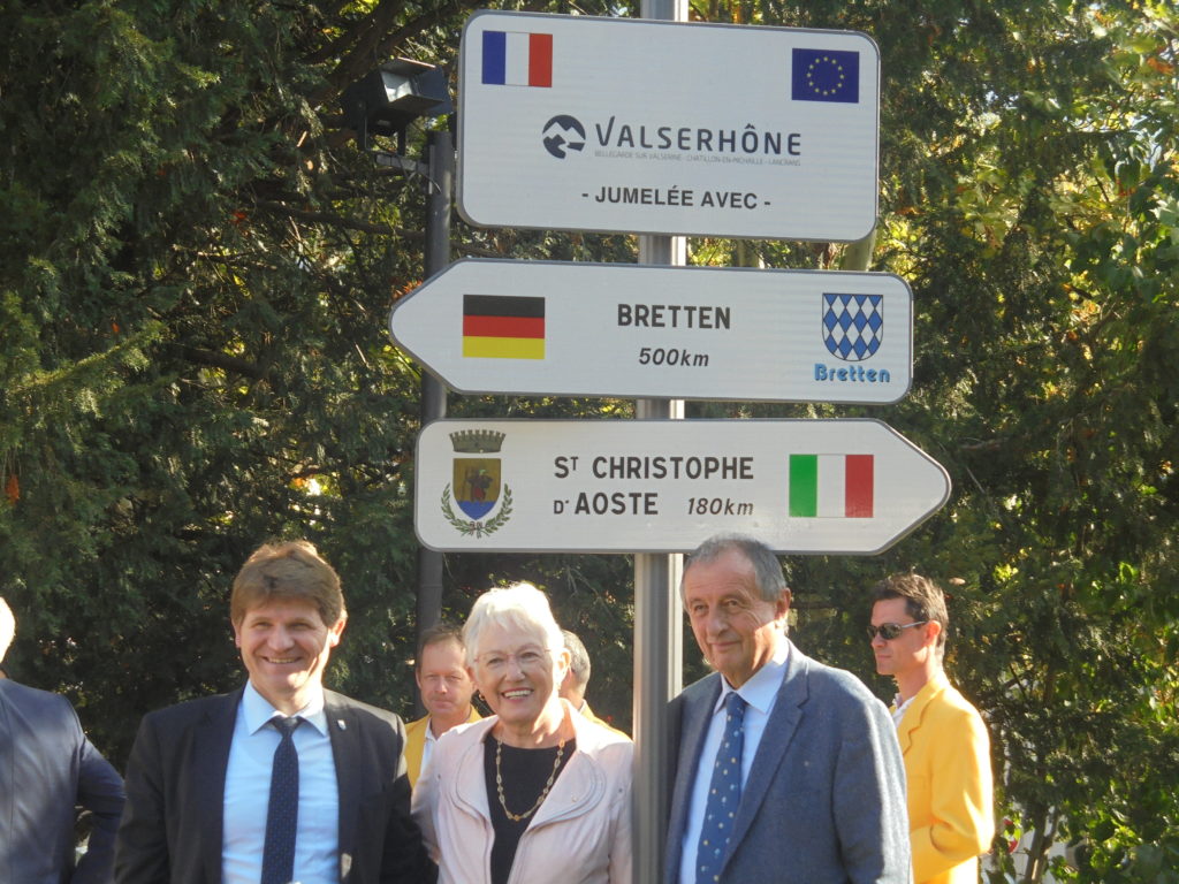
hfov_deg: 20.9
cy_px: 442
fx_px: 3202
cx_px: 590
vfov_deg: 15.7
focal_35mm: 94
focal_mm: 16.9
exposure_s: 1/100
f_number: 4.7
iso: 100
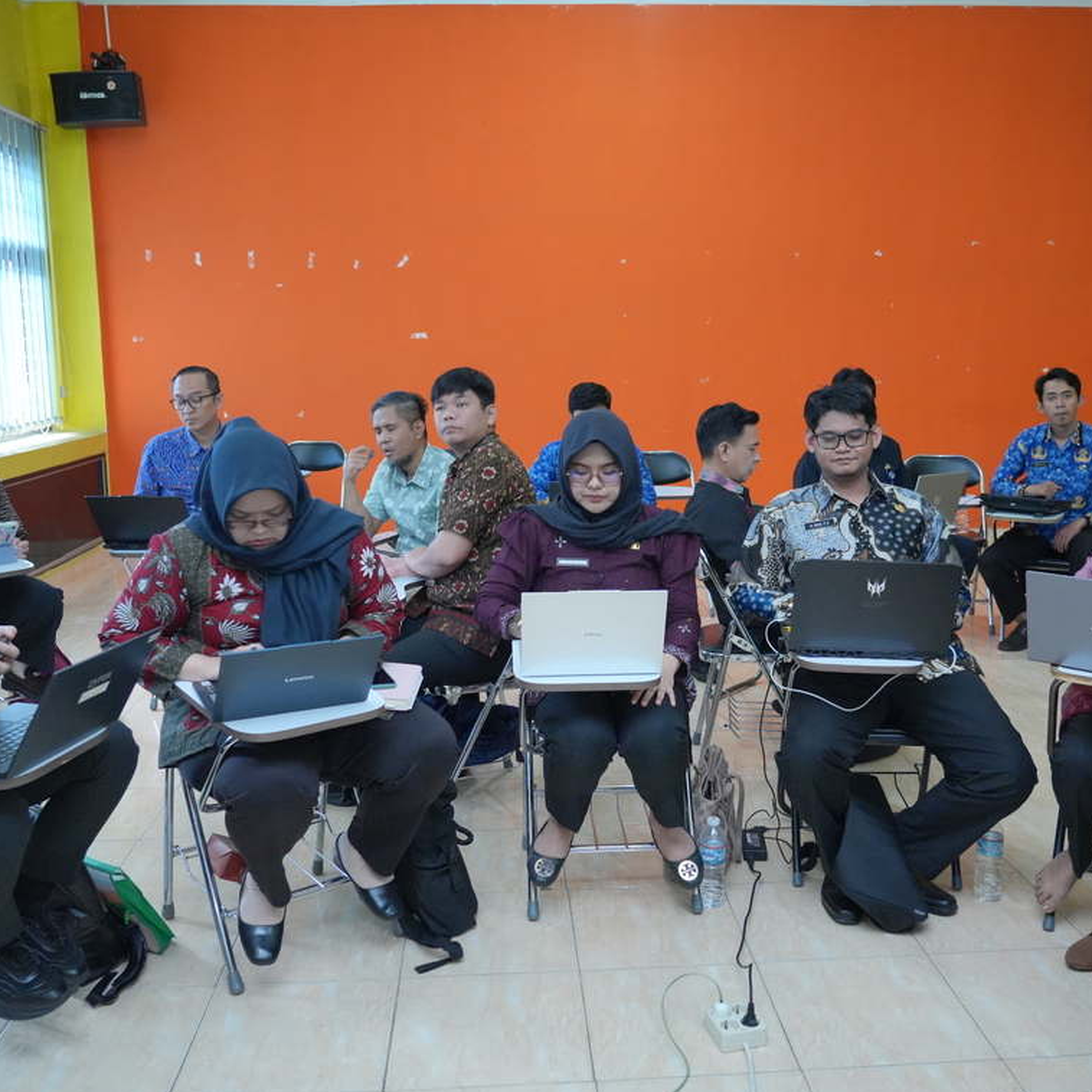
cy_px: 547
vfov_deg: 52.5
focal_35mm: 31
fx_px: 1106
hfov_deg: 52.5
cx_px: 570
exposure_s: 1/200
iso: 4000
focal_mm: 24
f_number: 4
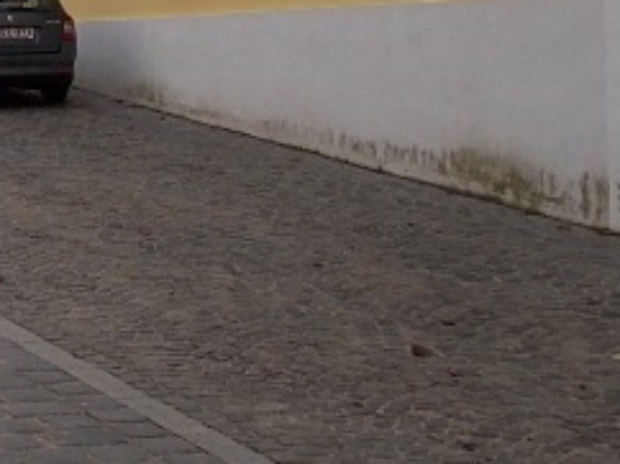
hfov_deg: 19.3
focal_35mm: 96
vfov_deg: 15.0
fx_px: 1718
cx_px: -118
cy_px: -44
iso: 80
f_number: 3.3
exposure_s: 1/320
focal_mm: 4.1
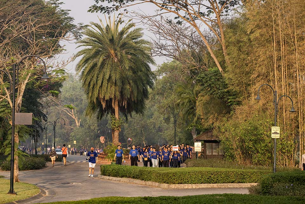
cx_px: 152
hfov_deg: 14.7
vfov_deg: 9.8
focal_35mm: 140
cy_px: 102
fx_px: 1186
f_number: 5.6
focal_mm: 140
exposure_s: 1/2000
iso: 1600
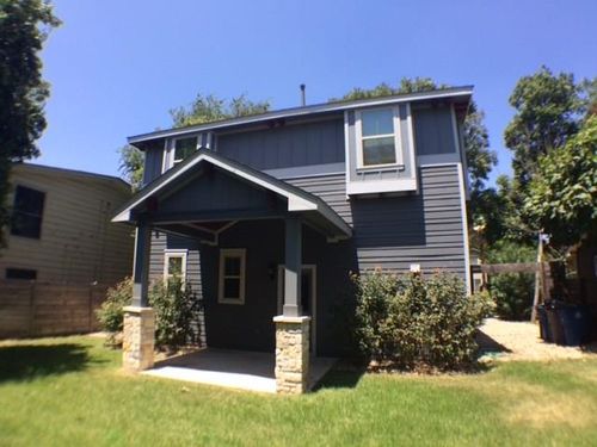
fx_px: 500
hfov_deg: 61.7
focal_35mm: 29
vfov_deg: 48.2
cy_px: 224
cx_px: 298
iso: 32
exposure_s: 1/977
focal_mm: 4.15
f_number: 2.2
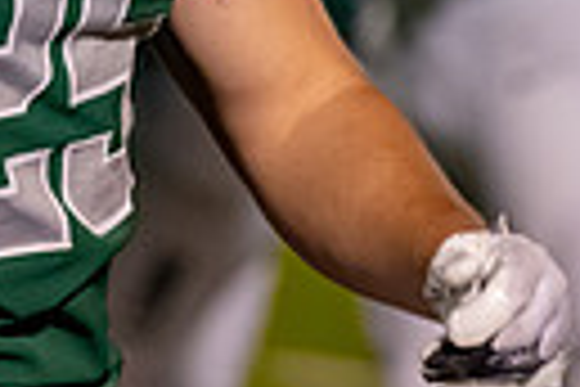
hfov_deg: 3.3
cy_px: -451
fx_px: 9924
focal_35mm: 616
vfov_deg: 2.2
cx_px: 202
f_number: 2.8
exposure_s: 1/1000
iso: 3200
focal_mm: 119
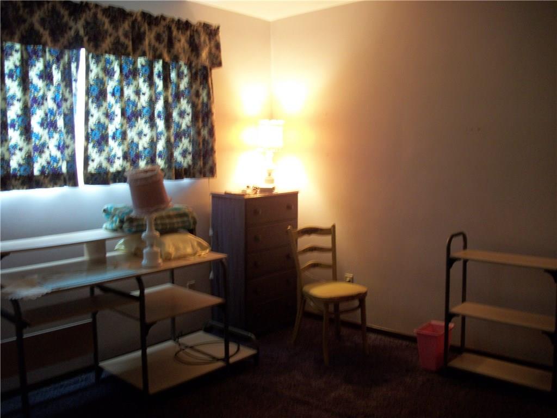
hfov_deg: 56.8
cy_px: 209
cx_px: 278
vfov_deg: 44.2
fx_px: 515
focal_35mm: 32
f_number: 2.9
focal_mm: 5.7
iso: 160
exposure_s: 1/8
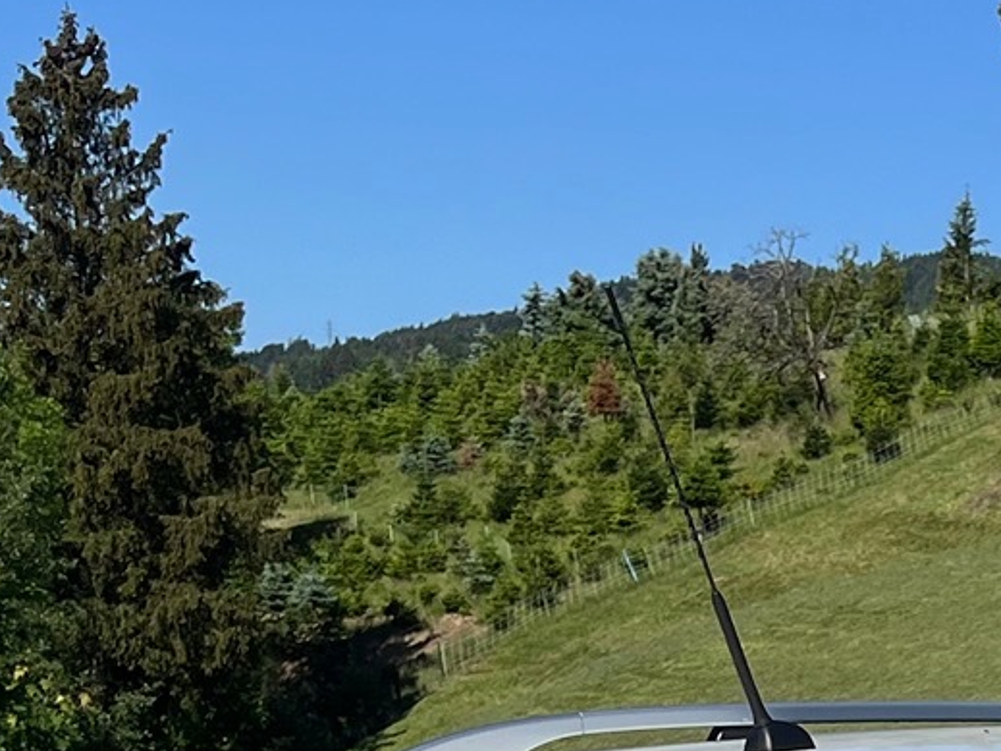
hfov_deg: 18.2
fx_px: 2920
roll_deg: -2.9
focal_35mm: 101
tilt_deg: -14.9
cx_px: 1298
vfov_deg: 13.0
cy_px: 1432
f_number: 1.6
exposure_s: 1/8403
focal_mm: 5.1
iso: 50
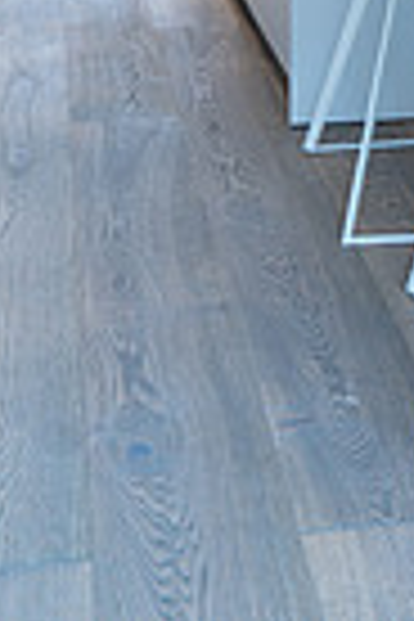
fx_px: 1345
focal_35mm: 78
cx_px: 288
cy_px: -387
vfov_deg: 20.8
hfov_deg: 17.4
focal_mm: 24
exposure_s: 1/1.67
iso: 100
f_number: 8
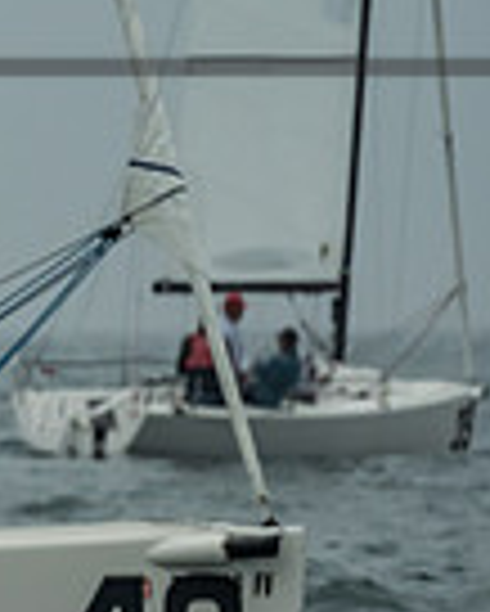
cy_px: 174
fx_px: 14269
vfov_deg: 2.5
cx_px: -775
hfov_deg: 2.0
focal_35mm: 788
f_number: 9
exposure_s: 1/2500
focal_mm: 190
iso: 800
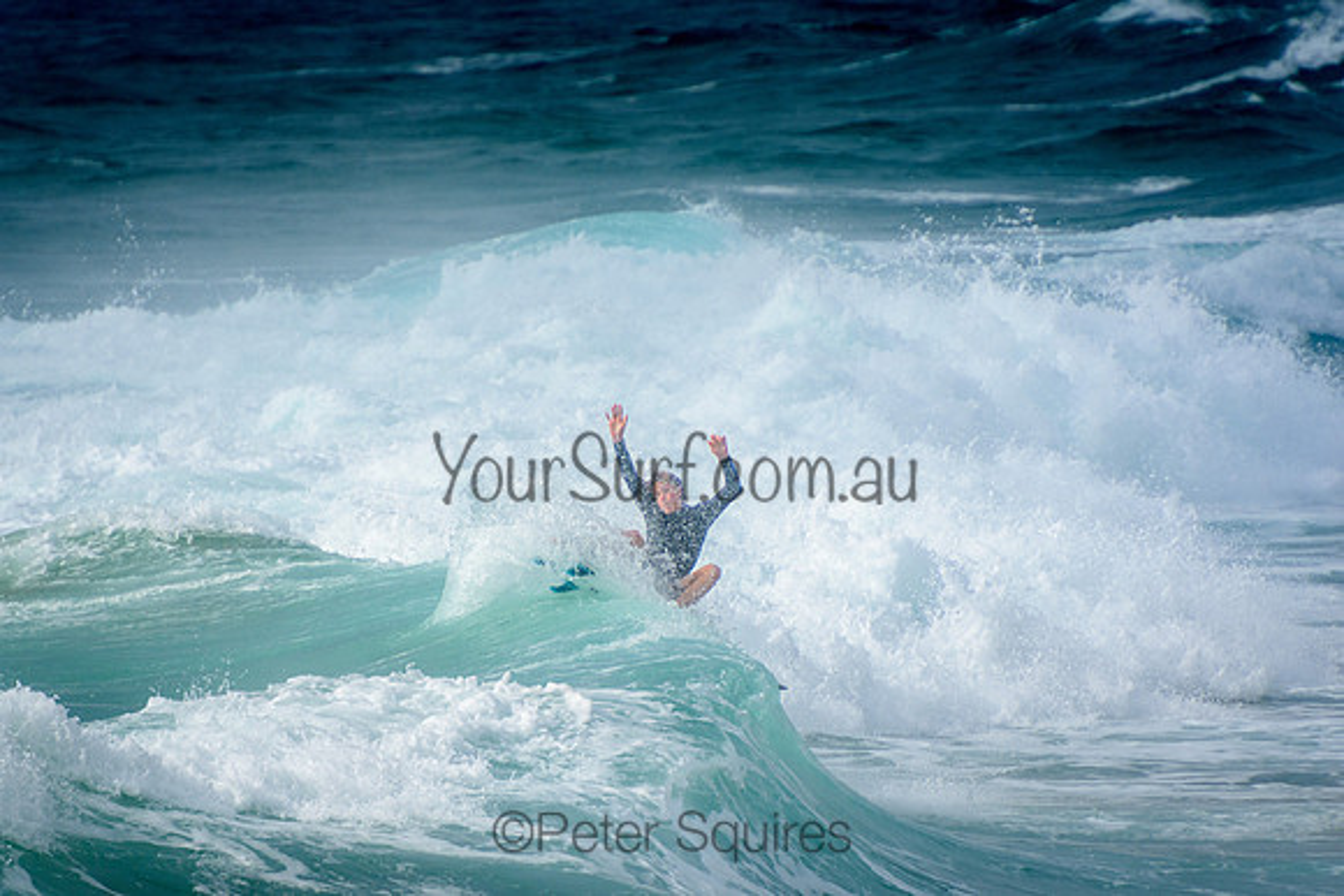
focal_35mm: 600
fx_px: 22404
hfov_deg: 3.4
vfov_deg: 2.3
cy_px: 448
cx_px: 672
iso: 220
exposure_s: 1/2000
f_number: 5.6
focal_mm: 400
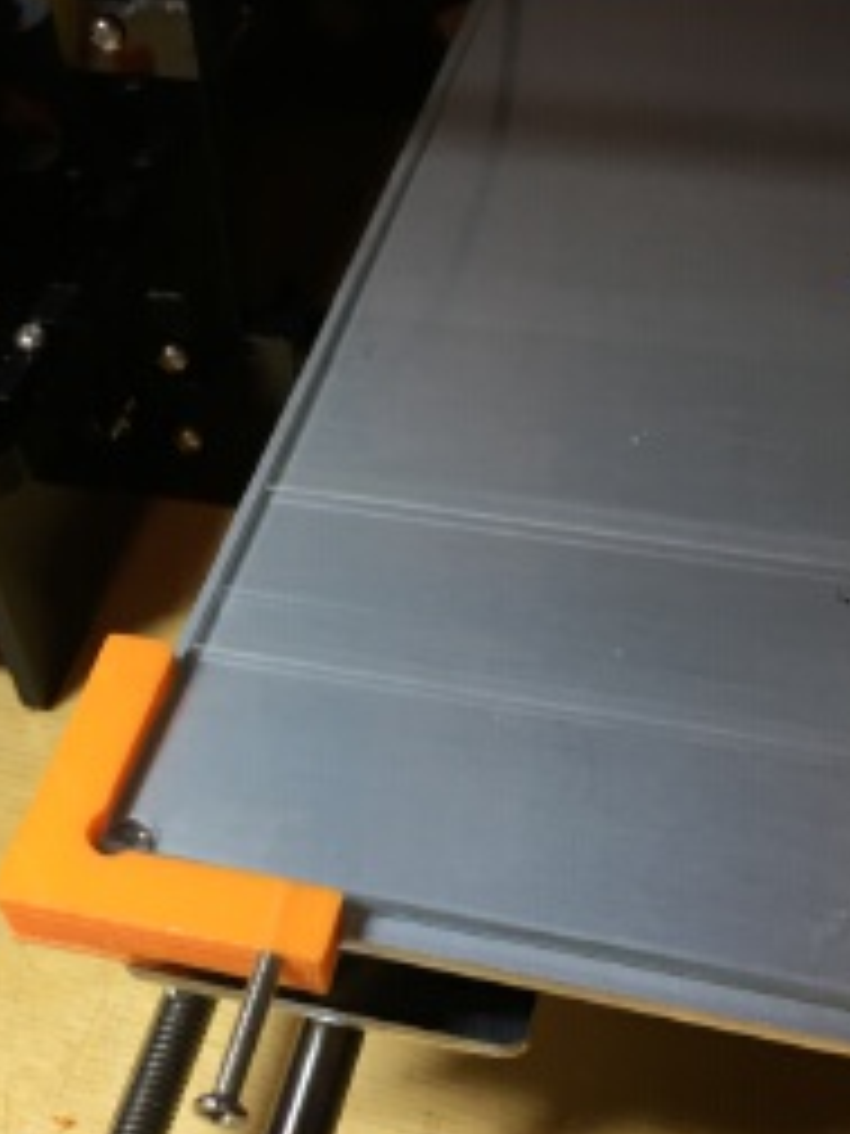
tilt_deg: -49.2
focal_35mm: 46
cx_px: 333
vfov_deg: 40.9
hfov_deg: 31.4
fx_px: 1506
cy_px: 716
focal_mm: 4.15
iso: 32
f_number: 2.2
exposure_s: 1/17
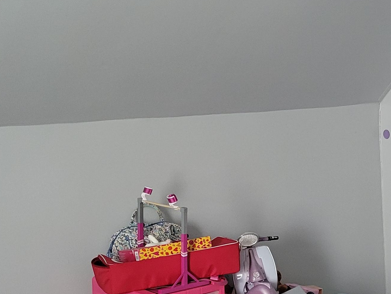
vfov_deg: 18.4
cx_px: 469
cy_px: 152
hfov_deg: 22.5
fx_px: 904
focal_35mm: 80
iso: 400
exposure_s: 1/40
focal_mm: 5.4
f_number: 1.8
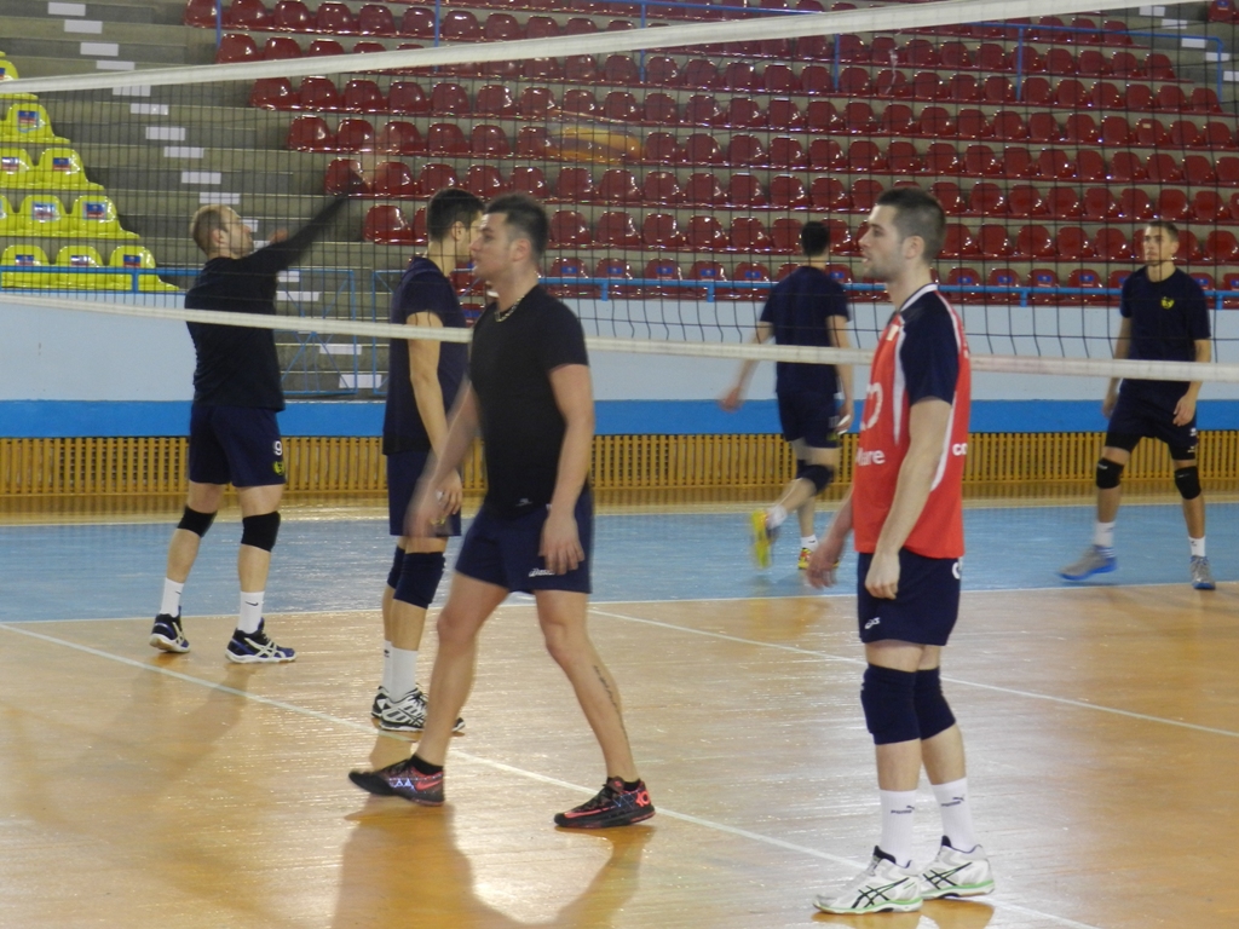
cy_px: 464
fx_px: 3579
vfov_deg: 14.8
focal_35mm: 100
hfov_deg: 19.6
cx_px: 620
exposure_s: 1/30
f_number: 4.6
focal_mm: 17.7
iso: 360
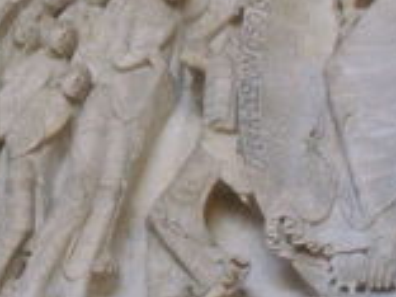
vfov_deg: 5.2
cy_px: 112
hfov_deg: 6.8
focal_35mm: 287
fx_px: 3283
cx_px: -96
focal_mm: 18.6
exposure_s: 1/125
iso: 400
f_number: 5.9
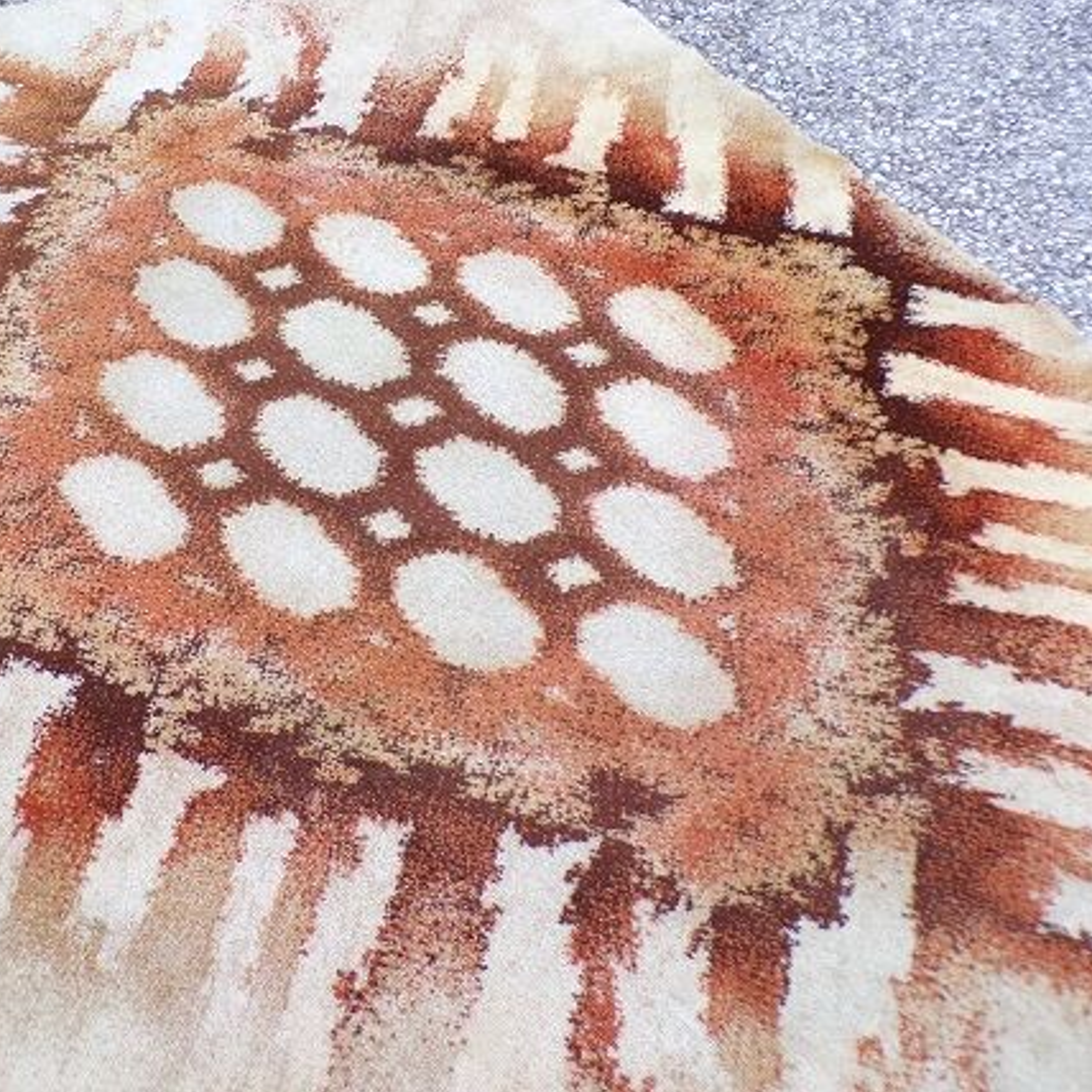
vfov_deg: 32.8
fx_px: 1856
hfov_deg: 32.6
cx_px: 398
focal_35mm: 52
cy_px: 566
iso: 80
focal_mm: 7.6
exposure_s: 1/70
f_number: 3.4
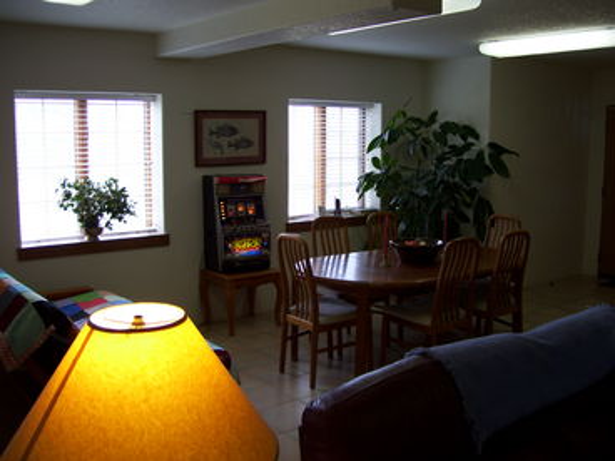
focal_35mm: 36
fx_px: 640
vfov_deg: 39.7
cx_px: 308
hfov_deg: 51.4
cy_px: 230
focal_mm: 6
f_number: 2.7
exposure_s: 1/50
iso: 80
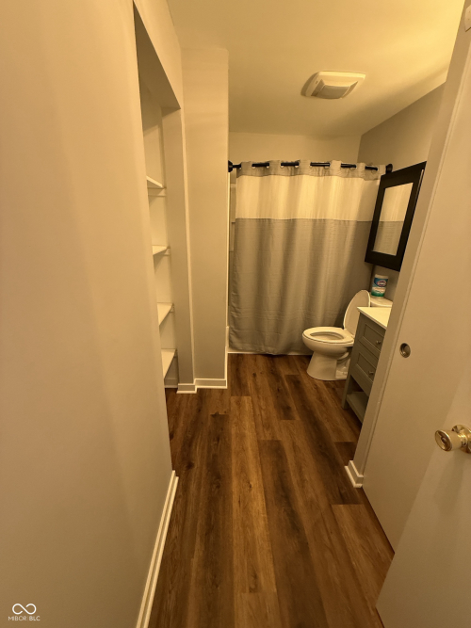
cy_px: 314
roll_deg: -2.6
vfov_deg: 102.1
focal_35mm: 14
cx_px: 236
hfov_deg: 85.7
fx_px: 254
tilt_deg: -18.4
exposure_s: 1/60
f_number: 2.2
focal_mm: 2.22
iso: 400
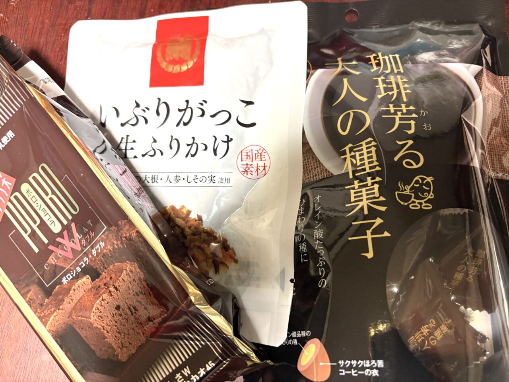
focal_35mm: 26
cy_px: 191
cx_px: 254
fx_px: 382
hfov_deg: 67.3
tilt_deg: -83.5
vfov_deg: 53.1
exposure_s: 1/50
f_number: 1.6
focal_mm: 5.96
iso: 320
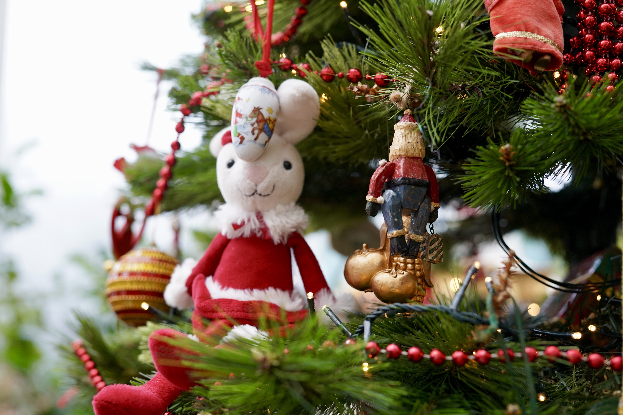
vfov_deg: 27.0
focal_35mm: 50
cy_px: 208
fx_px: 865
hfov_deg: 39.6
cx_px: 312
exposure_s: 1/160
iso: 1600
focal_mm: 50
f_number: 4
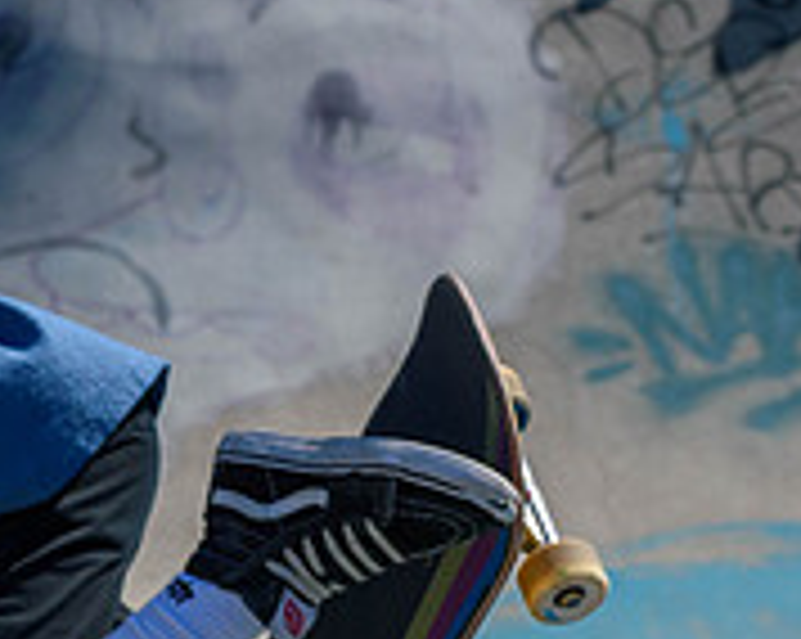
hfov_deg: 6.0
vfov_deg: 4.8
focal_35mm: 321
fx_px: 7601
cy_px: 844
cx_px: -360
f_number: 7.1
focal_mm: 70
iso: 200
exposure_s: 1/800
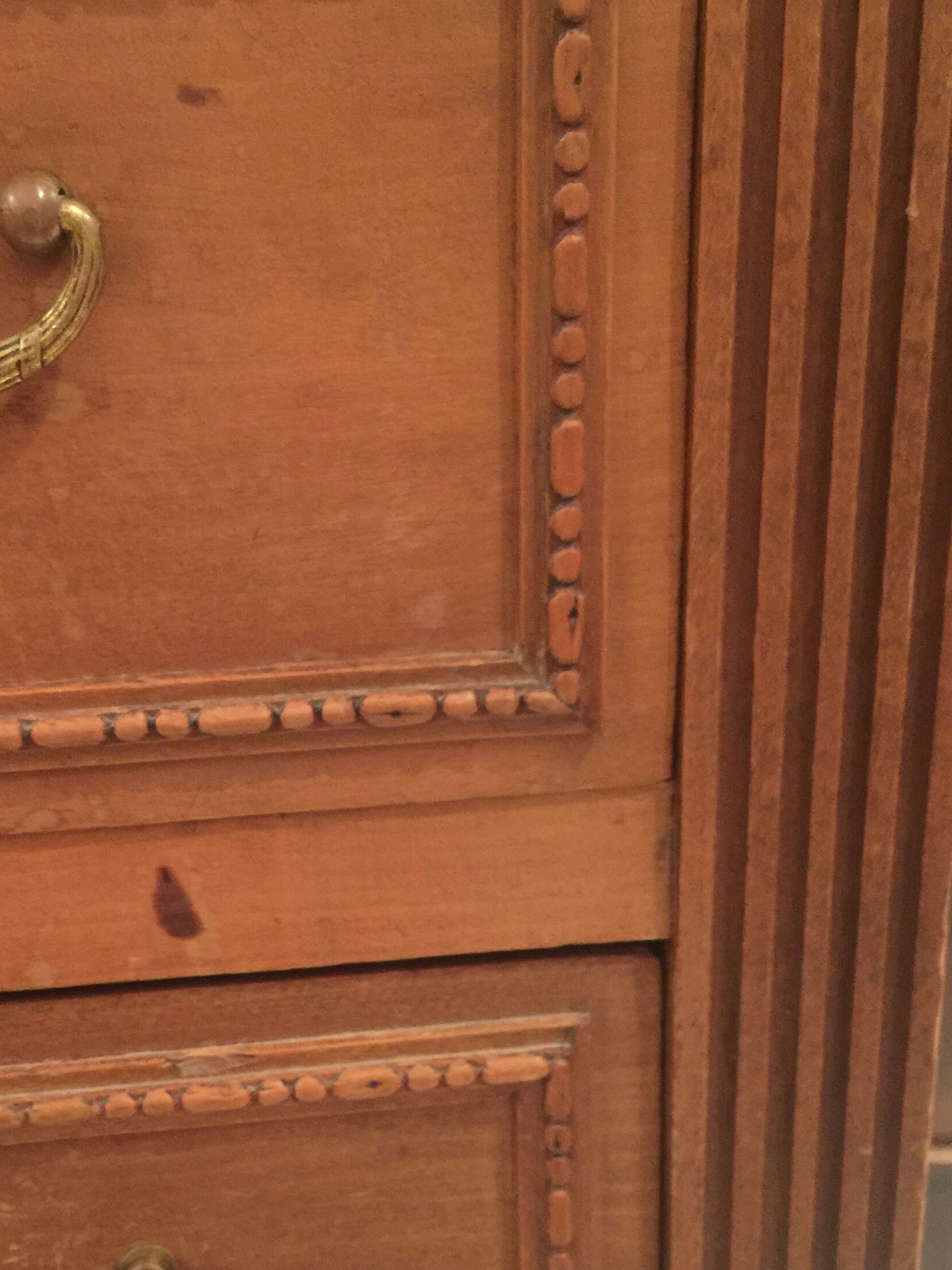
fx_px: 1577
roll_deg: +2.3
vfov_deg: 43.5
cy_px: 789
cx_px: 280
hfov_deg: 33.2
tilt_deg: -20.7
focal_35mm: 43
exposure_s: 1/4
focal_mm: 4.15
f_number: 2.2
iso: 125
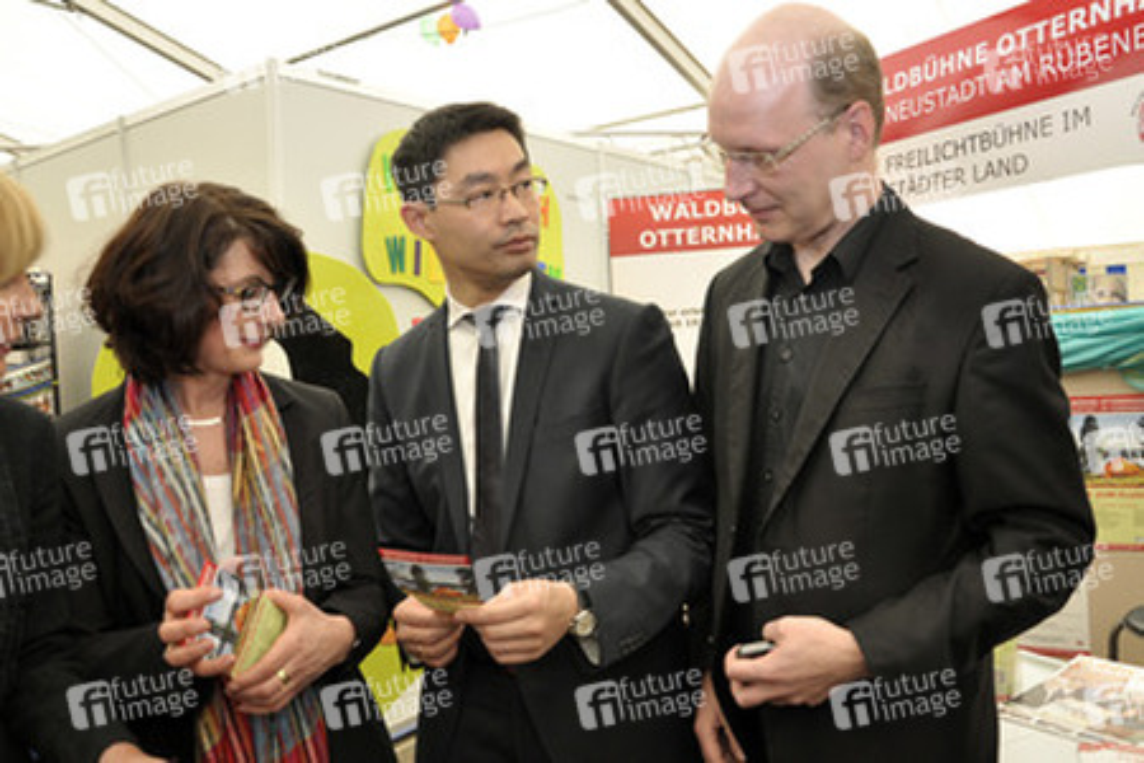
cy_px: 382
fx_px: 858
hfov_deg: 67.4
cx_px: 572
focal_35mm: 27
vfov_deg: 47.9
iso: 400
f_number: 5
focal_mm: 18
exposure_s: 1/40
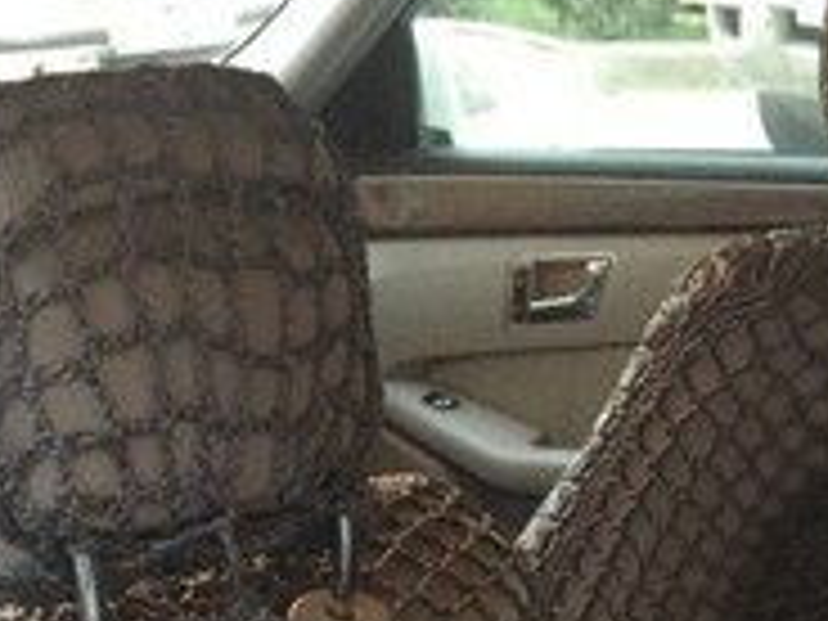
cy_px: 1008
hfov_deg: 24.4
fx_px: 1866
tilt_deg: -31.4
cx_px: 716
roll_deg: -0.1
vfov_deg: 16.7
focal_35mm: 78
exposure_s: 1/17
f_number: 2.2
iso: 400
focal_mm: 4.15
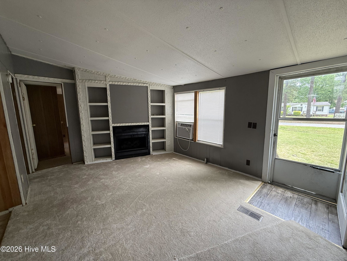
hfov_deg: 102.1
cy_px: 130
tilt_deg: -8.6
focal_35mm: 14
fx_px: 140
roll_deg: +0.6
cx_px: 174
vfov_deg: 85.7
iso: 100
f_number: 2.2
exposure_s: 1/99
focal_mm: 2.22
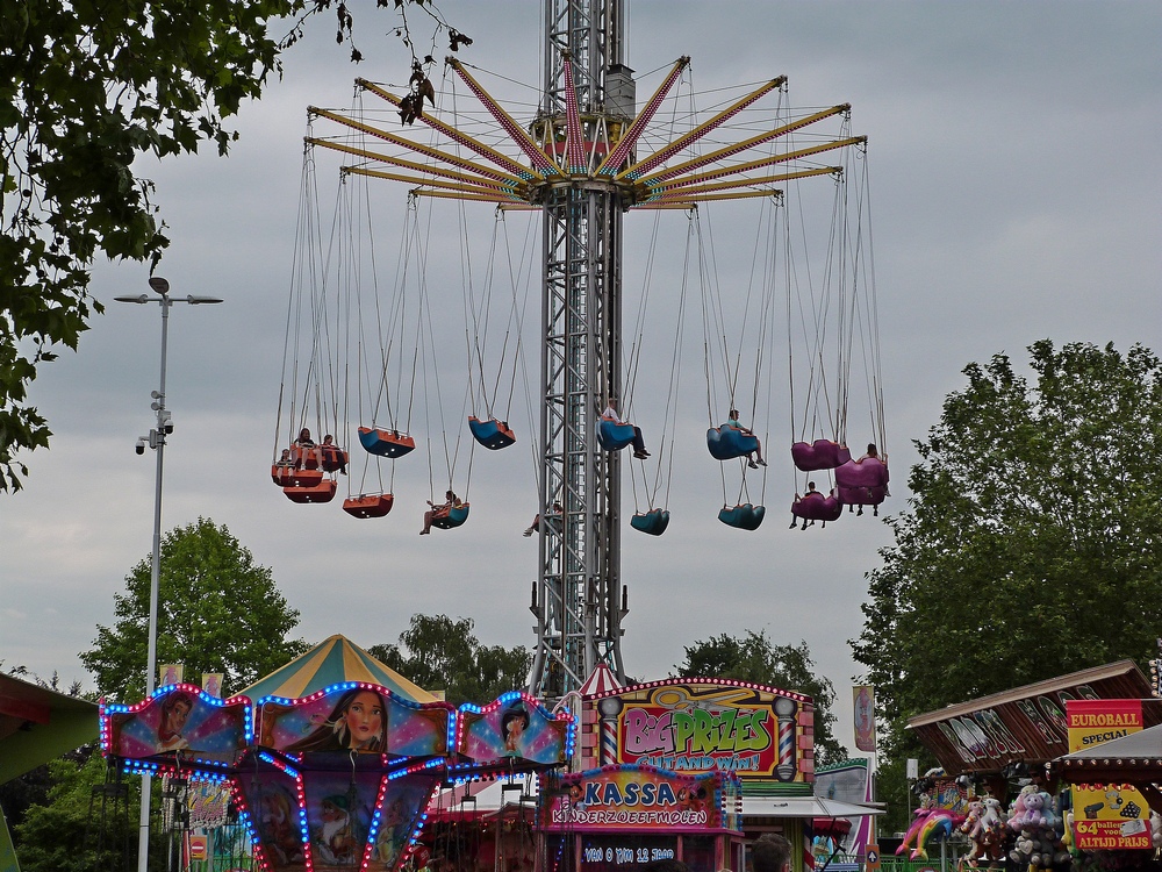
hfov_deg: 26.0
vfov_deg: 19.6
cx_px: 581
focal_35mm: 75
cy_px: 436
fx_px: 2518
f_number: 5.6
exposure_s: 1/400
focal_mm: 13.5
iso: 100
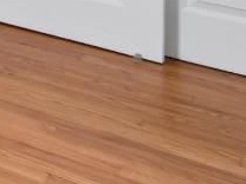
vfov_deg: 11.8
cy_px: -264
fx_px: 718
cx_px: -467
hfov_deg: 11.8
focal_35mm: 101
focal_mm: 7
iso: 640
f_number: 7.1
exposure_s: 1/10
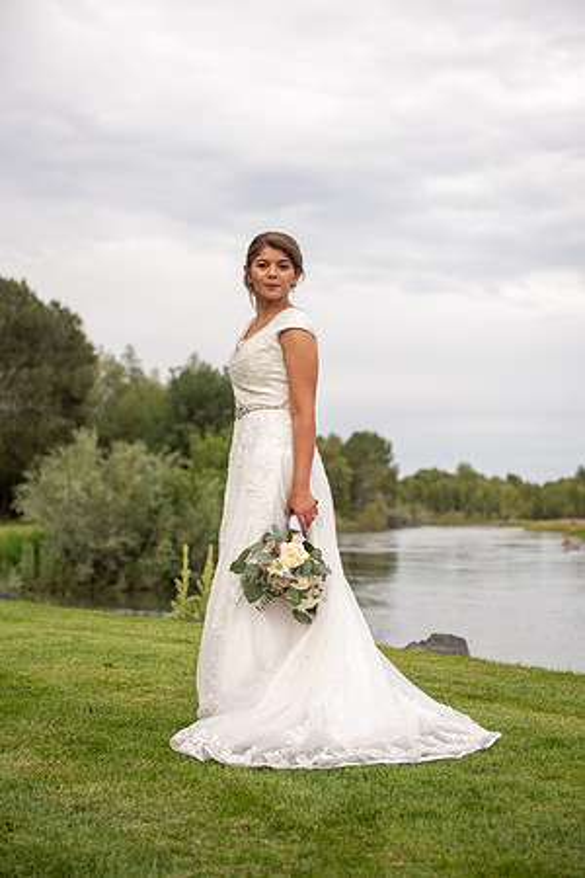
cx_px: 292
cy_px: 439
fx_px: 1706
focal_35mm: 70
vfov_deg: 28.8
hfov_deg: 19.5
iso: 500
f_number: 4.5
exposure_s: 1/640
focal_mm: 70
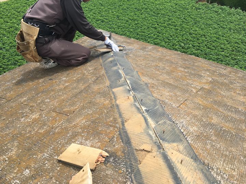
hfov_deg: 61.7
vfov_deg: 48.2
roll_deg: -2.5
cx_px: 123
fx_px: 206
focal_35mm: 29
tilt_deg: -37.3
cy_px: 92
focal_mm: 4.15
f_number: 2.2
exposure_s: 1/999
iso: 25
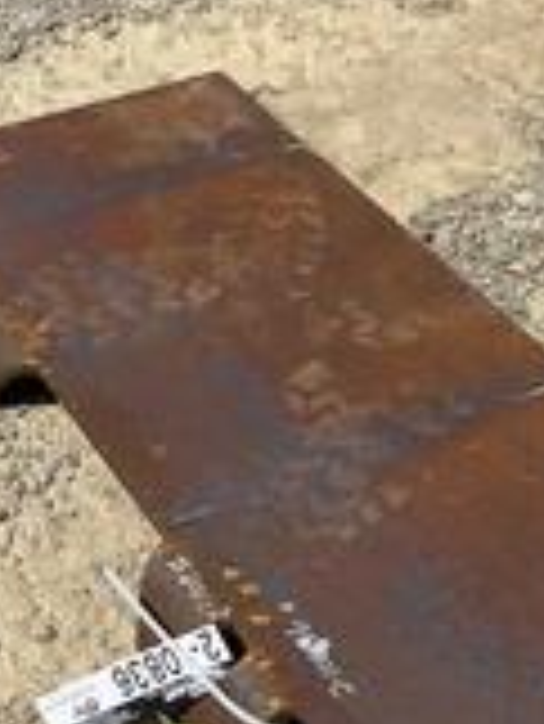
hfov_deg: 20.4
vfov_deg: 26.5
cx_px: 346
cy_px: 580
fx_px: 1507
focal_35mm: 72
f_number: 1.8
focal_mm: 3
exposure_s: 1/3125
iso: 25
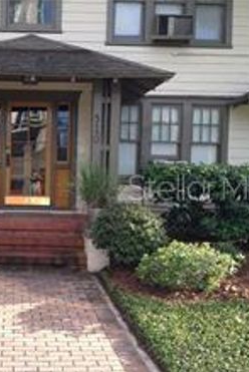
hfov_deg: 26.8
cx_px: 36
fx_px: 507
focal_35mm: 49
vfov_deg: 40.3
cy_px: 186
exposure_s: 1/270
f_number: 2.4
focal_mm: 4.28
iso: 50
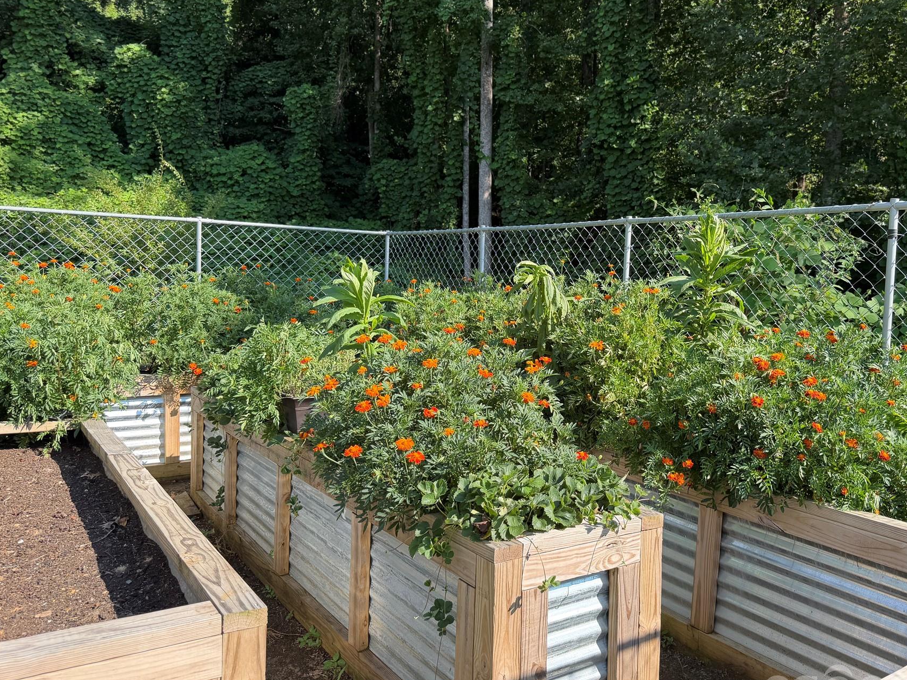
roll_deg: -0.9
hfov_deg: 61.2
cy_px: 319
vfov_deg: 48.2
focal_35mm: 29
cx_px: 537
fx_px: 760
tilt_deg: -2.1
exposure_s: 1/1410
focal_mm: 6.76
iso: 100
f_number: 1.78
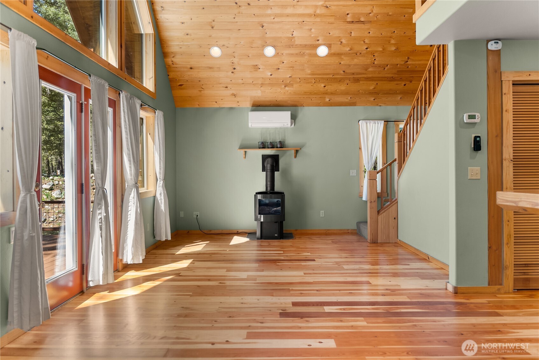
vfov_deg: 53.2
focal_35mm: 24
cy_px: 180
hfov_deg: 73.7
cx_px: 270
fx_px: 360
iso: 400
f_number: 2.8
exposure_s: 1/15
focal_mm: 24
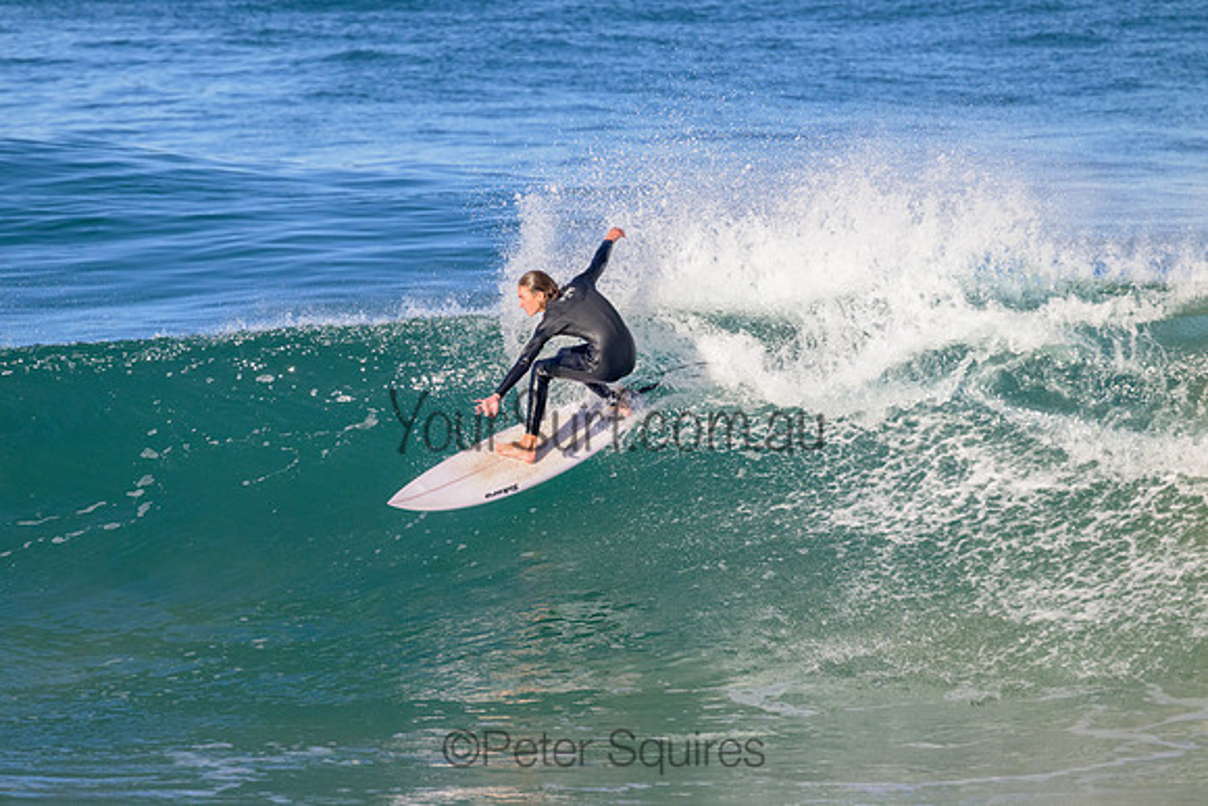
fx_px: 20137
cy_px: 403
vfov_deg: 2.3
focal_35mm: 600
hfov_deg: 3.4
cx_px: 604
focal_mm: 600
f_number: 11
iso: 1400
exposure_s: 1/2000
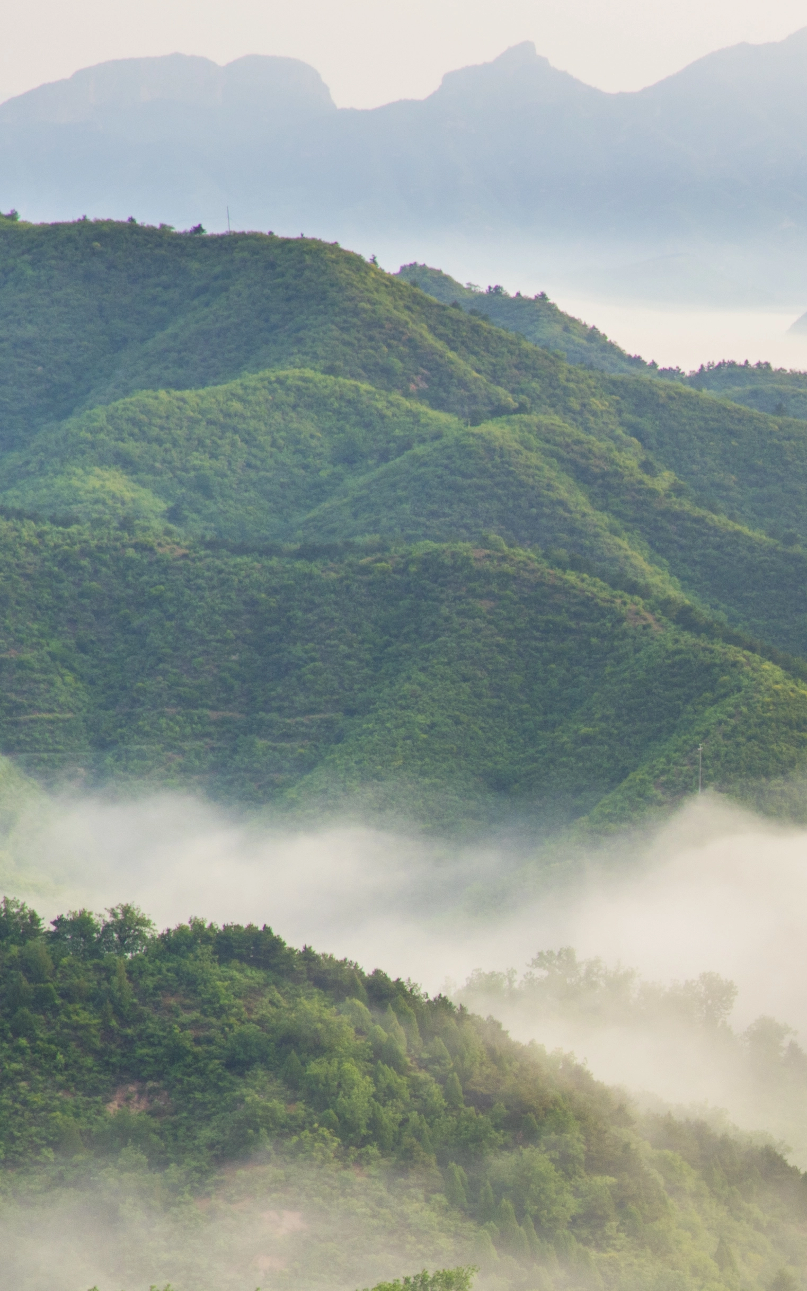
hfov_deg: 6.6
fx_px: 6827
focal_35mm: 194
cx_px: 1373
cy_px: 1155
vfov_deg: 10.7
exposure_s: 1/80
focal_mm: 63
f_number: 8
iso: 100
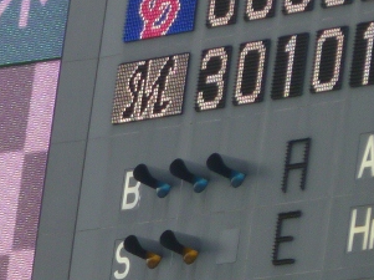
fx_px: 7683
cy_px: 432
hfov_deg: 2.8
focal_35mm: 712
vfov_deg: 2.1
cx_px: -134
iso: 125
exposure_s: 1/125
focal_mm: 36
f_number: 5.9
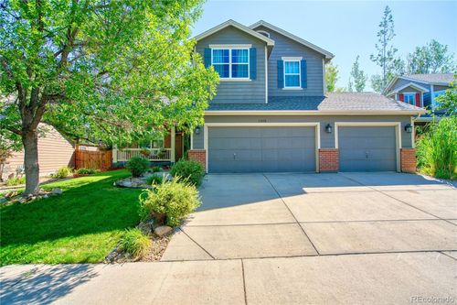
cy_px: 152
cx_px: 228
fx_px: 216
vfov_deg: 70.4
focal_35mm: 17
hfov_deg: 93.3
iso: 500
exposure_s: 1/640
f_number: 5.6
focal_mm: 17
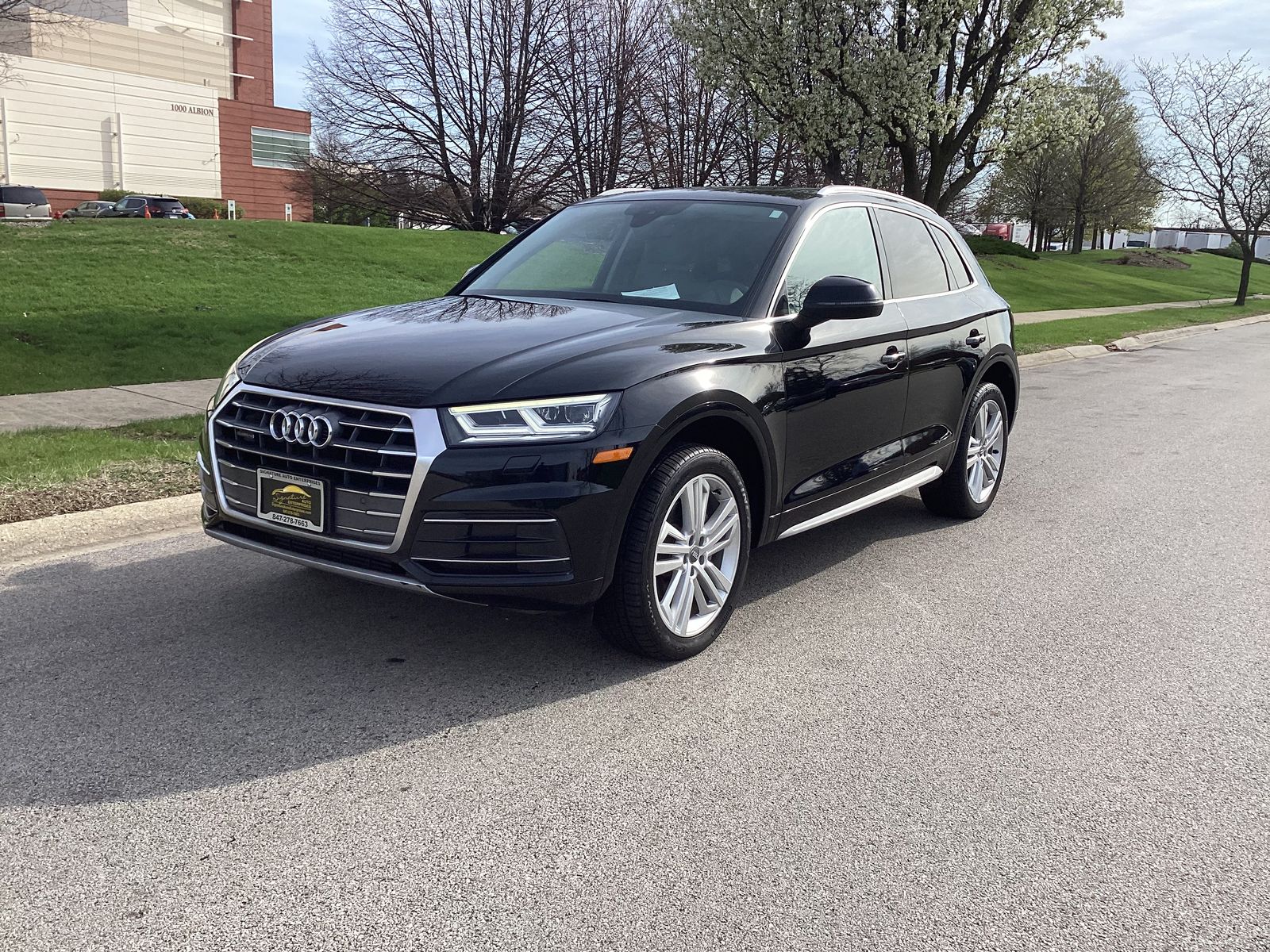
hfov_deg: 58.4
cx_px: 635
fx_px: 1137
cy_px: 476
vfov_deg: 45.4
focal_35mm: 31
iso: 25
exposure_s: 1/1274
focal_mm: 3.3
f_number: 2.4
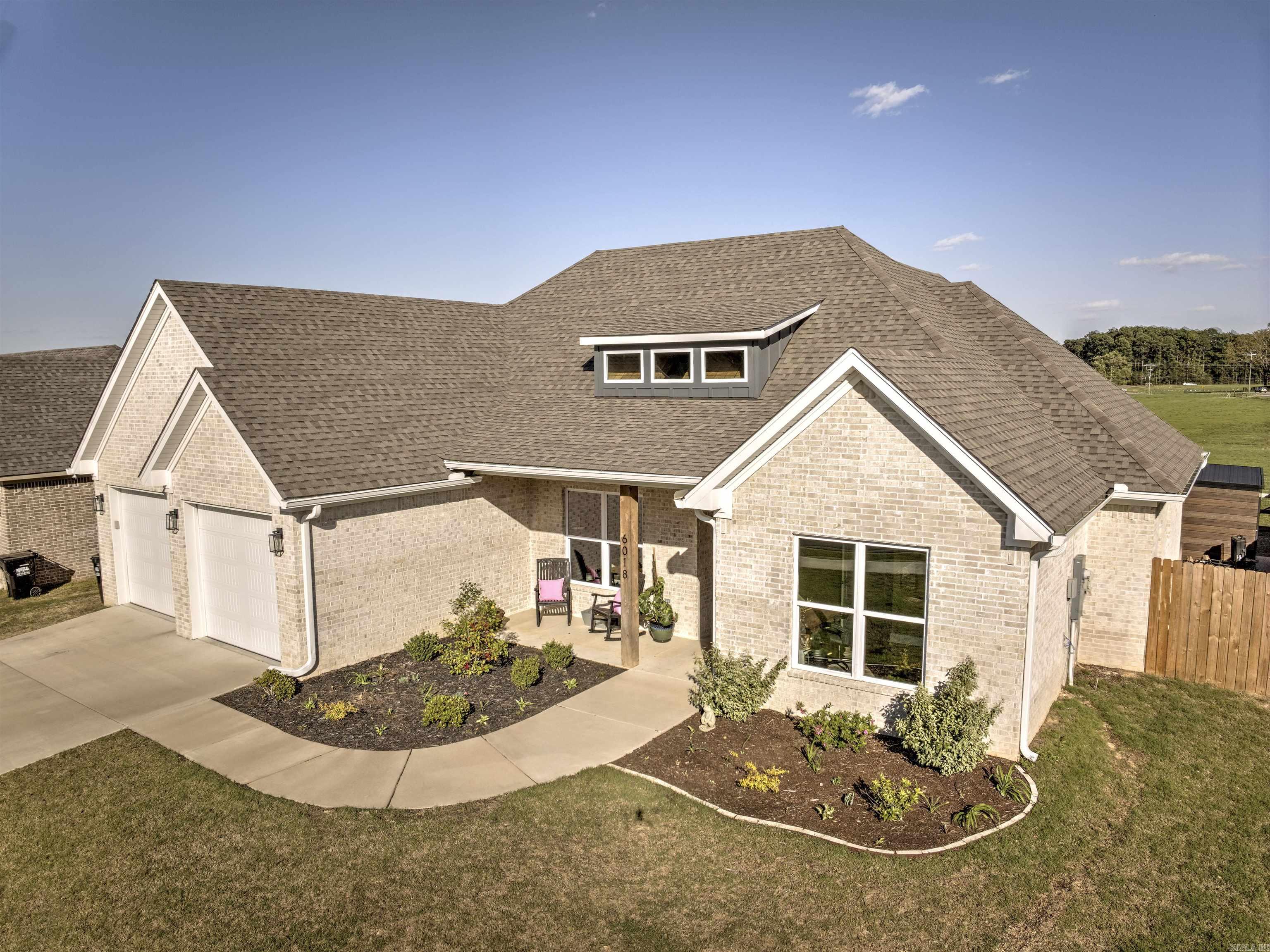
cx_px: 635
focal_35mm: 24
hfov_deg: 71.6
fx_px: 880
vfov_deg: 56.8
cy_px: 476
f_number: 7.1
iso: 100
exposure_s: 1/800
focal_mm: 12.3
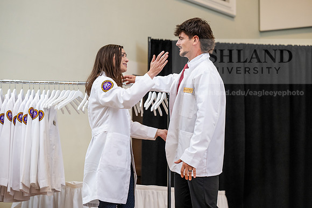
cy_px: 104
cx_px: 156
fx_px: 902
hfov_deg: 19.6
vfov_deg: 13.2
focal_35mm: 104
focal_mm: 104
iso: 1600
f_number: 3.5
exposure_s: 1/200
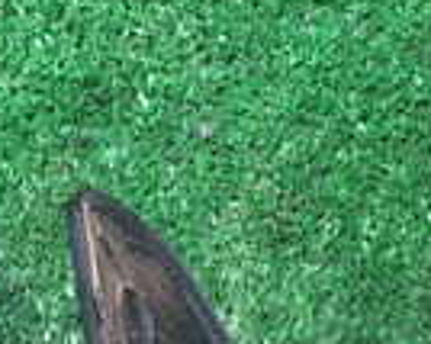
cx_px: -161
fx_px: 1670
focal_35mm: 131
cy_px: 630
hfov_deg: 14.0
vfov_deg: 11.0
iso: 125
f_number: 2.3
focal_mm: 5.4
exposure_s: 1/60
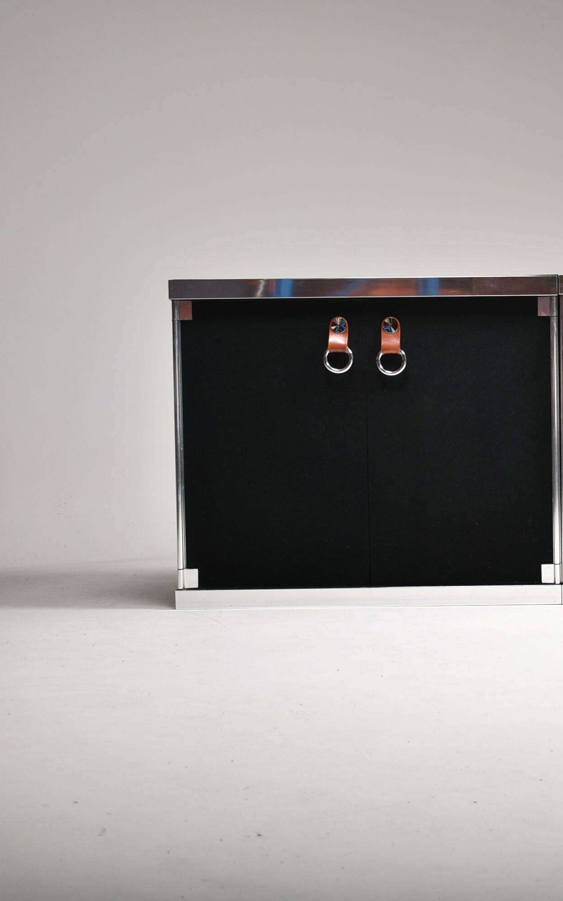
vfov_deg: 34.0
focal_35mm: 60
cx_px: 667
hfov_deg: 20.3
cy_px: 449
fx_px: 1473
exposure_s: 1/200
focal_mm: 26
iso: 100
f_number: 4.5
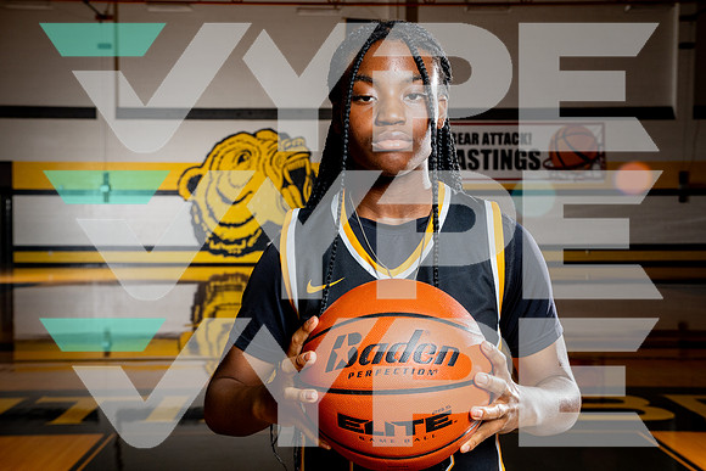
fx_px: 868
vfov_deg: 30.4
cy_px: 230
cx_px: 344
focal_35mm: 44
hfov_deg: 44.3
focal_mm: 41
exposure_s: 1/250
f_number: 8
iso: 800
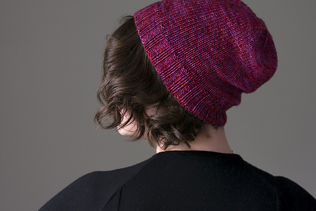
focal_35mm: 84
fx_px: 738
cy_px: 103
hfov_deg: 24.1
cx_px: 122
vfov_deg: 16.3
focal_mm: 40
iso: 400
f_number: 4
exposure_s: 1/60
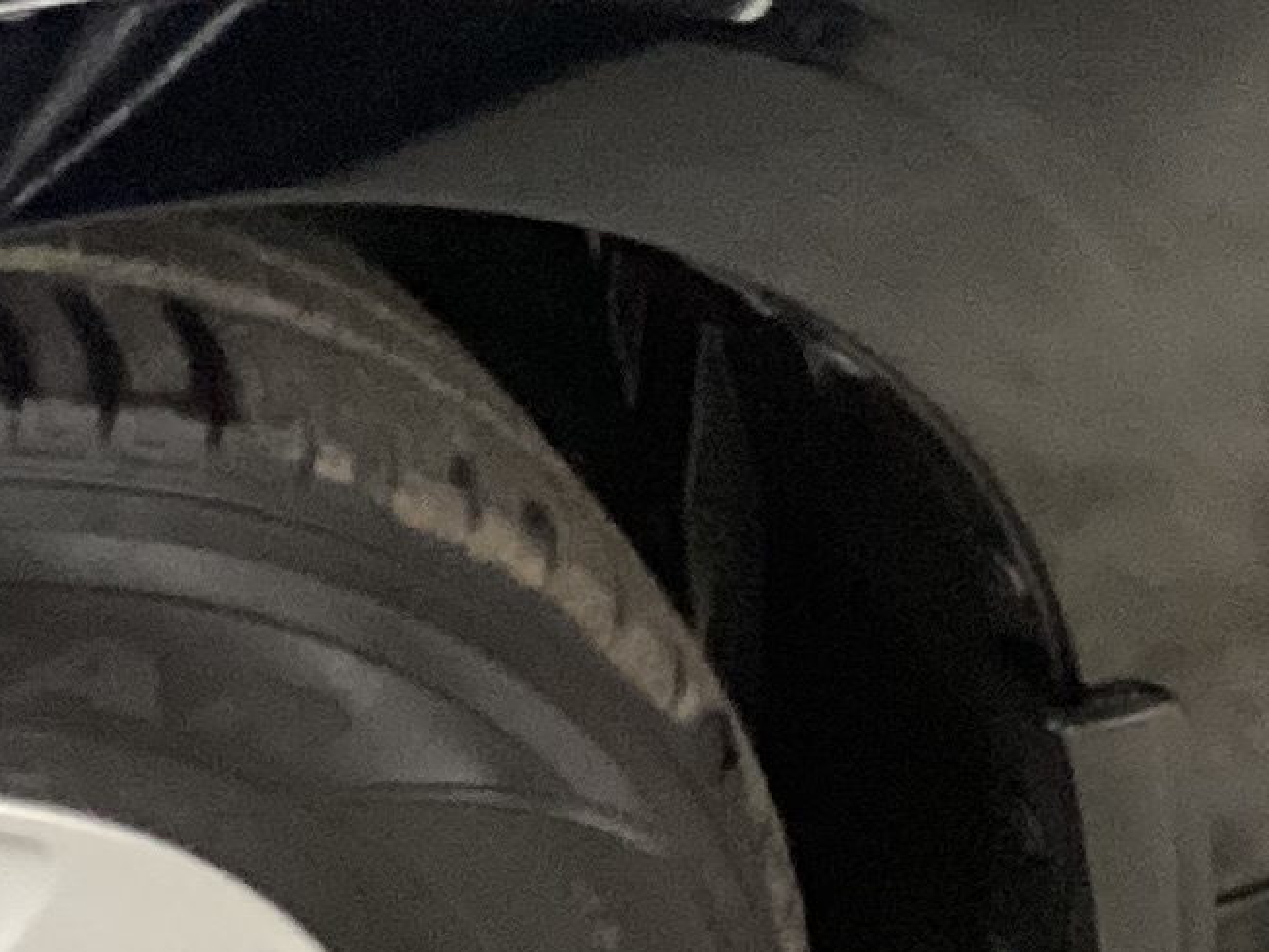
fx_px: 5683
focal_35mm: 155
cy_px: -93
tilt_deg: -33.0
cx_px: -659
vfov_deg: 9.5
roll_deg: +2.1
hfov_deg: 12.1
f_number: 2.4
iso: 320
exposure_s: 1/30
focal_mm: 3.3
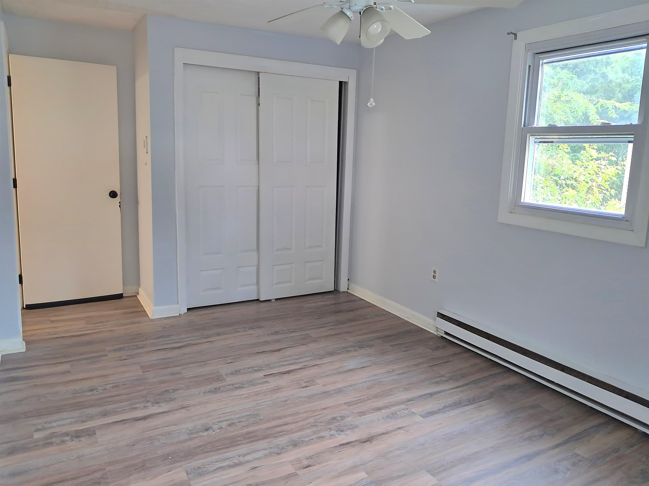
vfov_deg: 51.4
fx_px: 506
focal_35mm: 27
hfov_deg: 65.3
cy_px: 243
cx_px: 324
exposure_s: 1/33
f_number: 1.8
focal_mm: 4
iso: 400
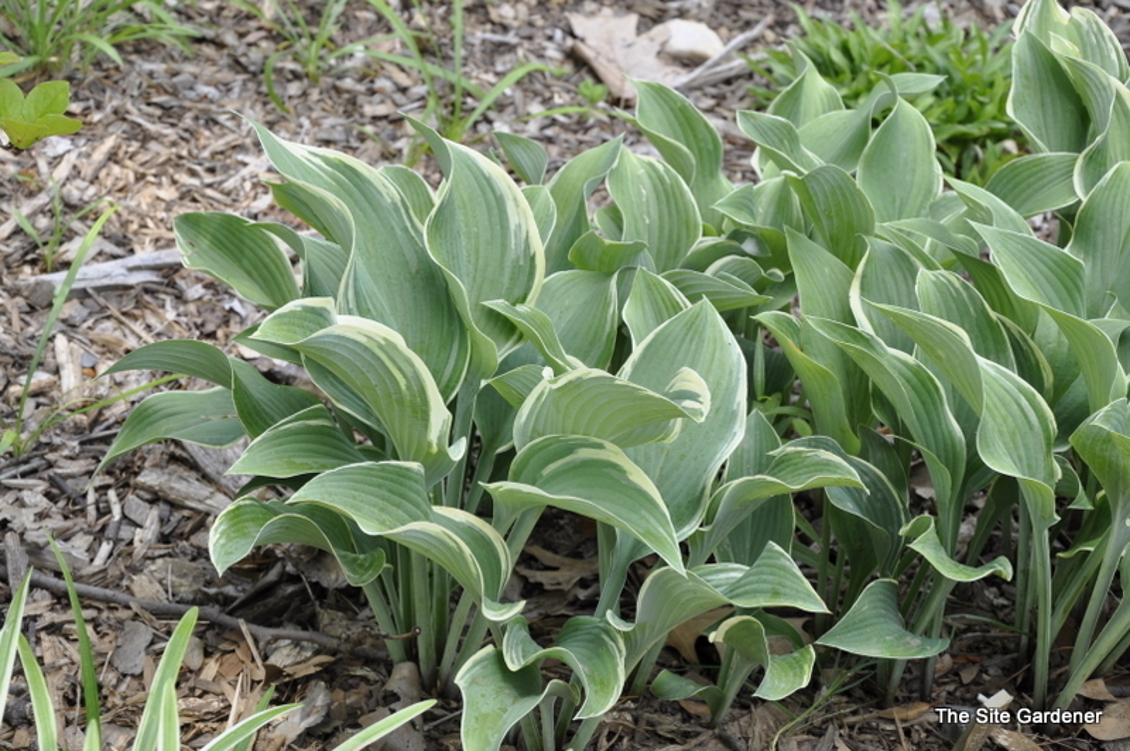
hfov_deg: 26.0
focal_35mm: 78
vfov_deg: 17.5
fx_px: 2446
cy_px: 376
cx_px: 565
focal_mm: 52
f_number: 9
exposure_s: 1/80
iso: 200
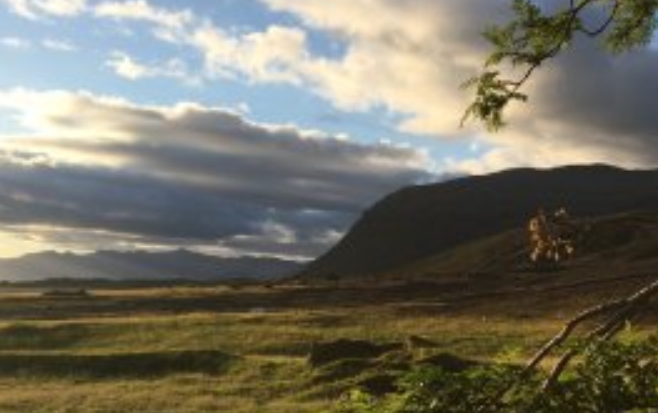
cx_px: 460
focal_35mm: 49
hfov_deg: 40.3
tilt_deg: -0.5
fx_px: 880
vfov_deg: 26.1
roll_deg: -2.1
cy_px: 307
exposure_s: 1/1166
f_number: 2.2
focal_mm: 4.15
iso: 25
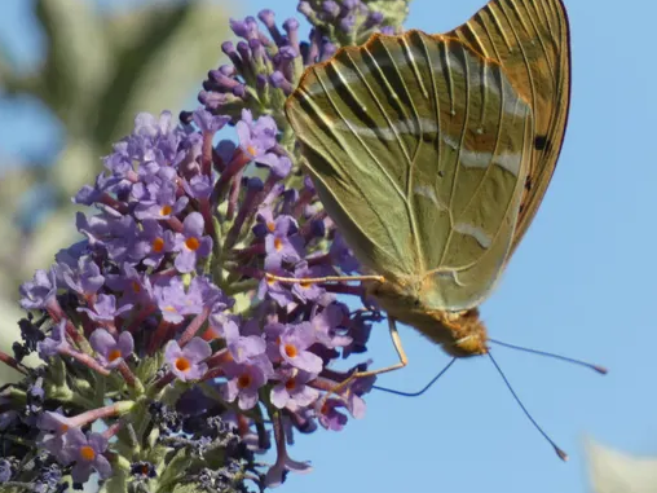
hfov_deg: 1.5
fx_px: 24693
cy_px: 202
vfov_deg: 1.1
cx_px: 409
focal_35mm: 1301
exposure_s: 1/250
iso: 80
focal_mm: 185
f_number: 5.6
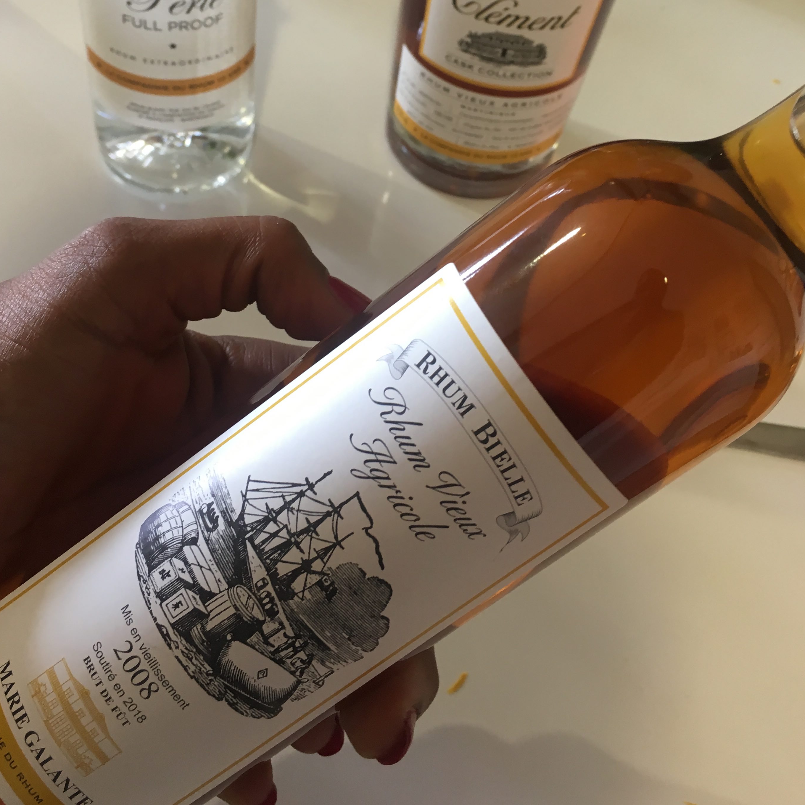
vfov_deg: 43.1
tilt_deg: -50.0
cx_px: 369
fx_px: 1000
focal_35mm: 38
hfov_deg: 43.8
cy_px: 251
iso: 64
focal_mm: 4.15
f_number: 2.2
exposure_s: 1/33
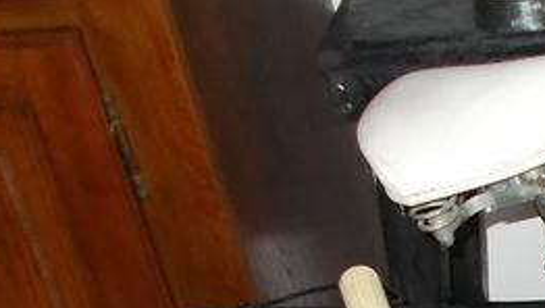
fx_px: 1562
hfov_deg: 18.0
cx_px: 780
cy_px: 495
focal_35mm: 108
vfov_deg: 10.7
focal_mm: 4.6
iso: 200
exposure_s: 1/25
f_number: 3.2
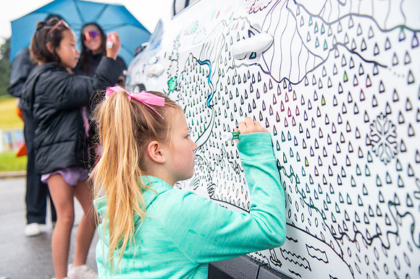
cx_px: 197
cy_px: 133
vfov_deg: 24.3
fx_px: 650
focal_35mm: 56
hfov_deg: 35.8
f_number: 4
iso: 2500
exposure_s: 1/320
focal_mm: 52
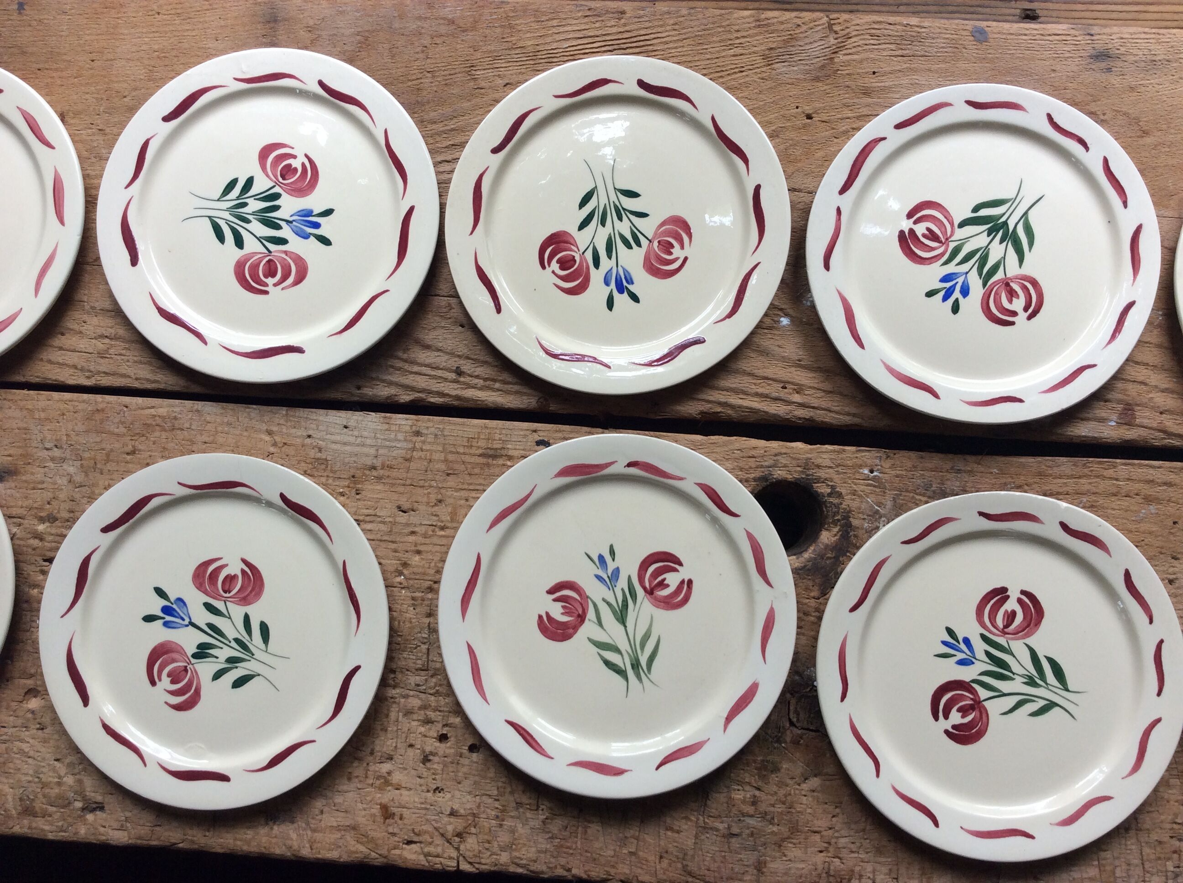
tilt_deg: -83.9
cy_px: 442
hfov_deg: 56.9
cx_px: 592
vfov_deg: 44.1
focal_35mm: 32
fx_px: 1092
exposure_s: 1/100
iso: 32
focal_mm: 3.3
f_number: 2.4
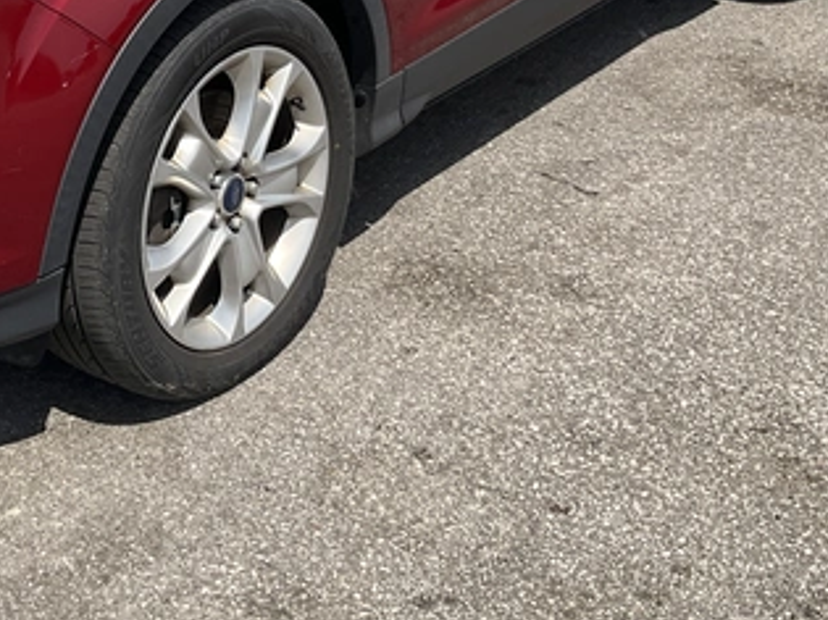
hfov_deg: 27.5
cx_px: 142
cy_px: -67
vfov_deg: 20.3
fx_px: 1650
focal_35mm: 69
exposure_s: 1/1577
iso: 25
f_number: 1.8
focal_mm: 3
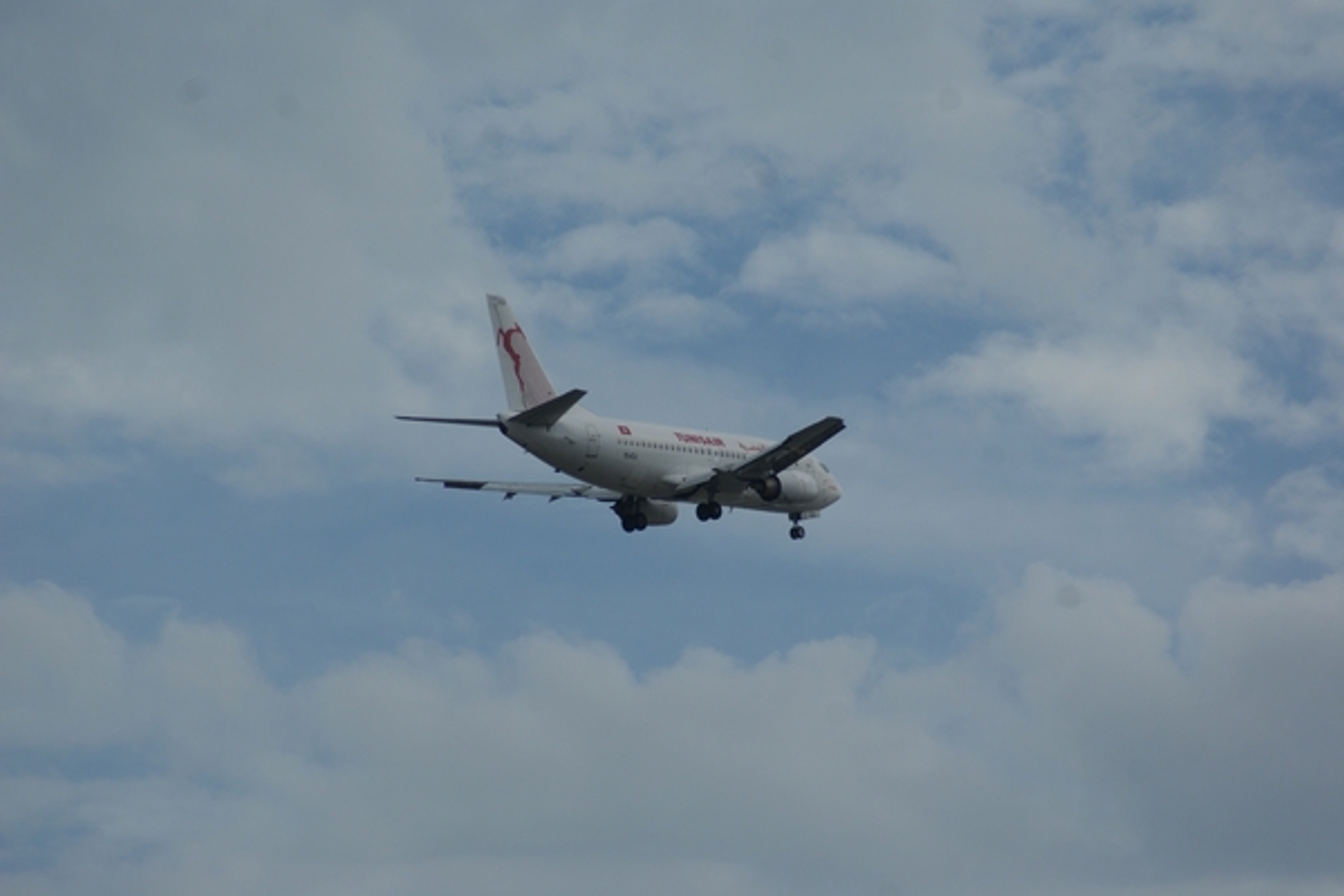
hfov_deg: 4.6
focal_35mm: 450
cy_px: 448
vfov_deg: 3.1
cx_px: 672
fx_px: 16799
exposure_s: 1/640
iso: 100
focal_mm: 300
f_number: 9
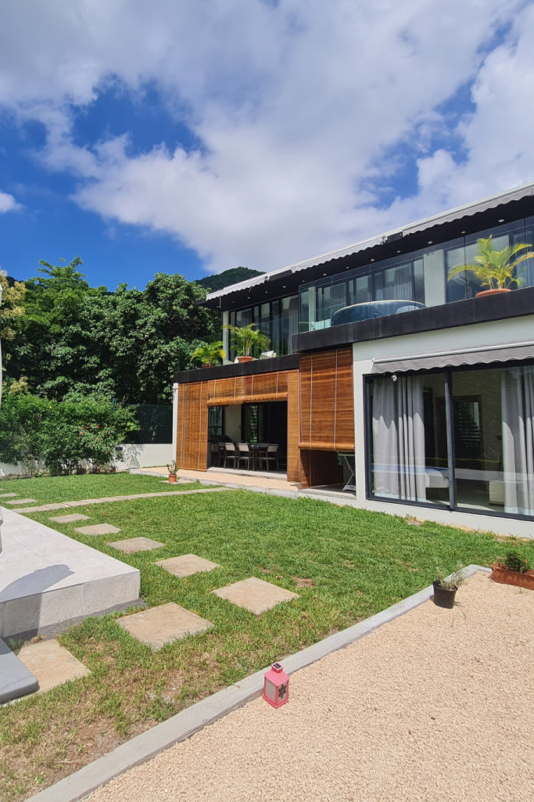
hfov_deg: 63.0
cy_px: 393
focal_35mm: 19
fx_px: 423
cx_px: 180
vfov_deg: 86.9
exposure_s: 1/2376
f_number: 2.2
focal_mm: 1.74
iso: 50
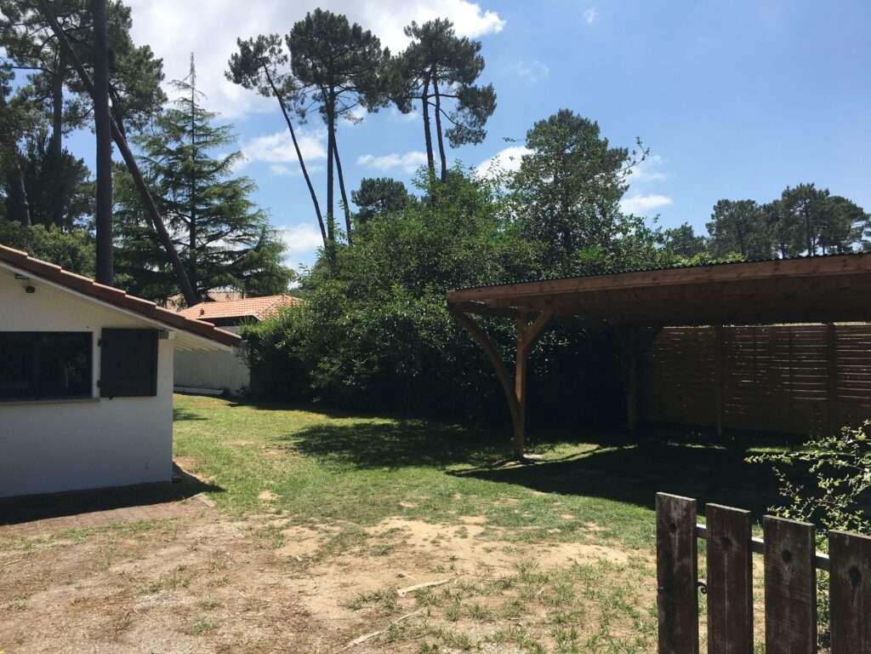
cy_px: 327
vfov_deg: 48.2
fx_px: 730
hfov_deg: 61.7
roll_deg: -0.1
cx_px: 436
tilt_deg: +1.1
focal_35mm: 29
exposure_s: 1/1789
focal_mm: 4.15
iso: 25
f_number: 2.2
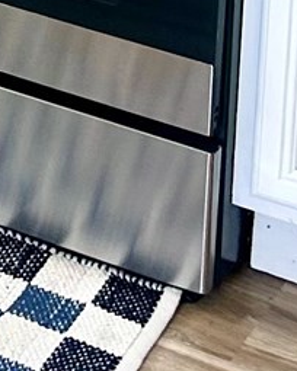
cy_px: -493
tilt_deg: -13.6
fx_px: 2241
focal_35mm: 204
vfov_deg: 8.7
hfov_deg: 7.1
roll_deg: +2.1
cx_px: -406
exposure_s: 1/120
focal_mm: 5.7
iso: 64
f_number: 1.5
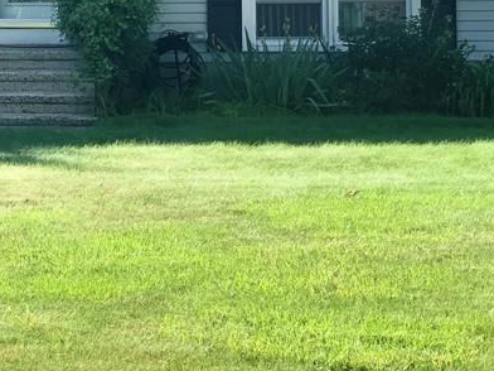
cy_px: -54
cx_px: -57
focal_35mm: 136
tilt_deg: +4.8
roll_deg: +0.5
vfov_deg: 10.7
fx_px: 1941
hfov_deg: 14.2
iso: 16
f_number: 2.4
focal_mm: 6
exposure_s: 1/298
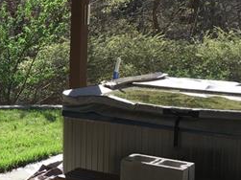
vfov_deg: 19.9
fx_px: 515
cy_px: 109
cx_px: -43
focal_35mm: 74
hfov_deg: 24.1
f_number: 2.2
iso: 25
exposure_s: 1/785
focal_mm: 4.15
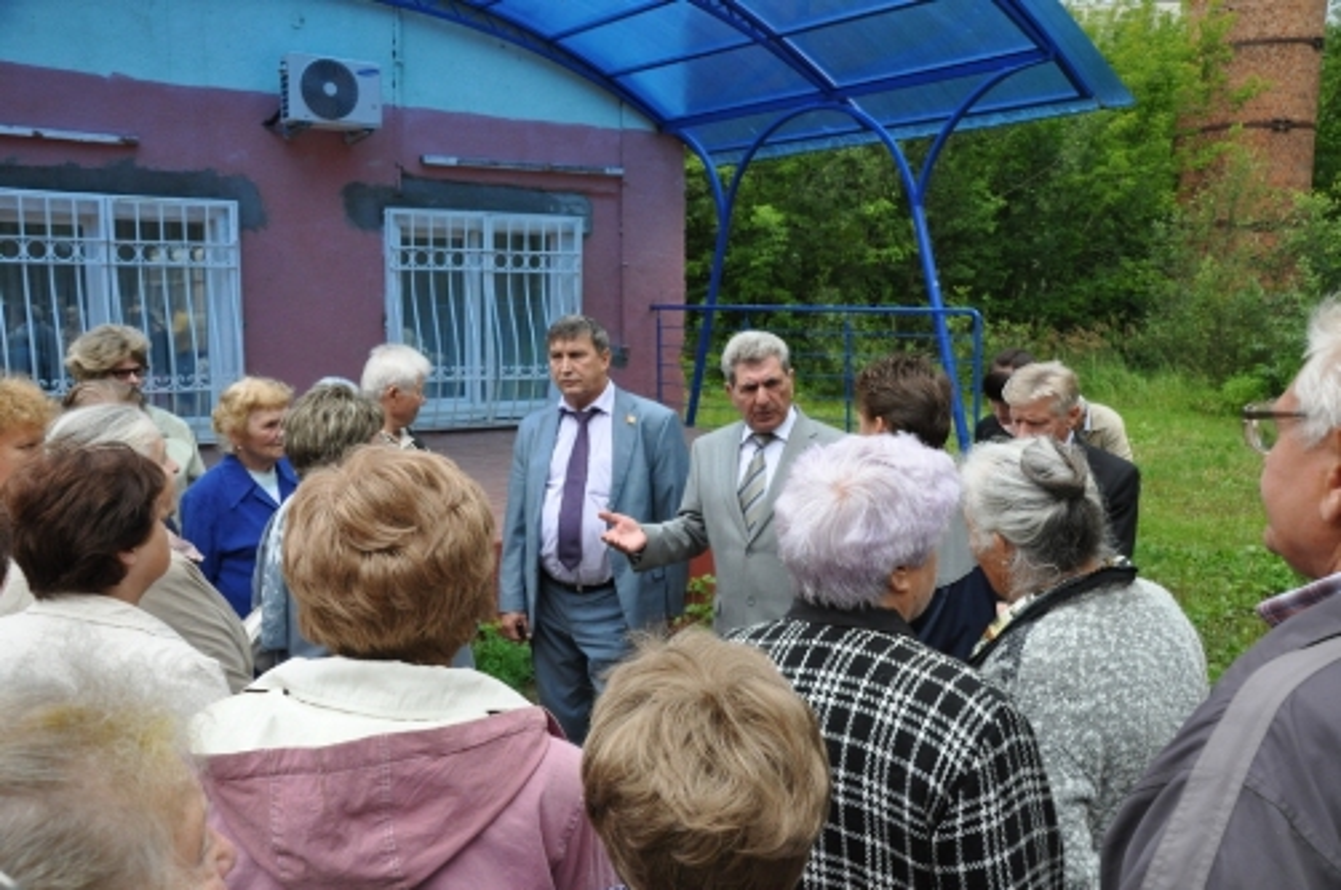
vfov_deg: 39.8
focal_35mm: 33
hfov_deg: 57.3
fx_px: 1227
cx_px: 670
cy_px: 445
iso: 1000
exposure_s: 1/320
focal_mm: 22
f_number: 9
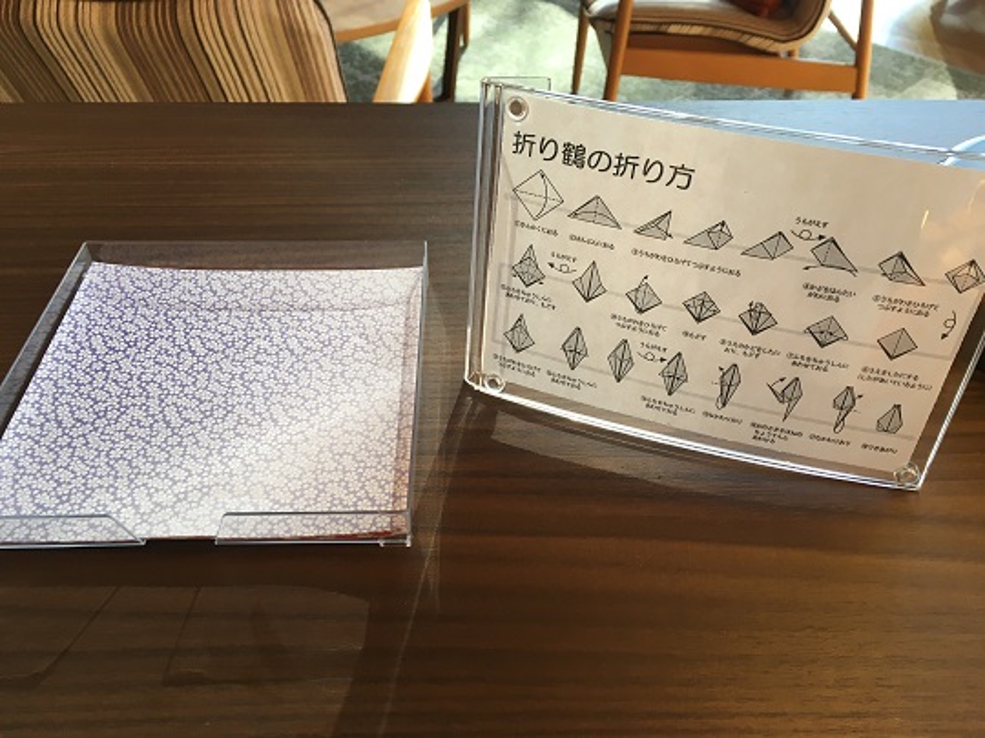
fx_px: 825
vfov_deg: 48.2
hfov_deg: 61.7
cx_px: 492
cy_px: 369
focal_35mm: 29
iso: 32
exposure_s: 1/40
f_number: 2.2
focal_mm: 4.15
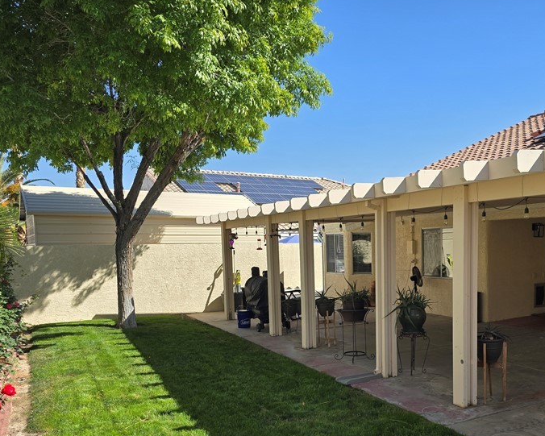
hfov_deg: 52.0
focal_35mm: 34
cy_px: 299
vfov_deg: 42.6
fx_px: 548
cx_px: 357
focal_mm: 6.3
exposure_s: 1/504
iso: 12
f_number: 1.7
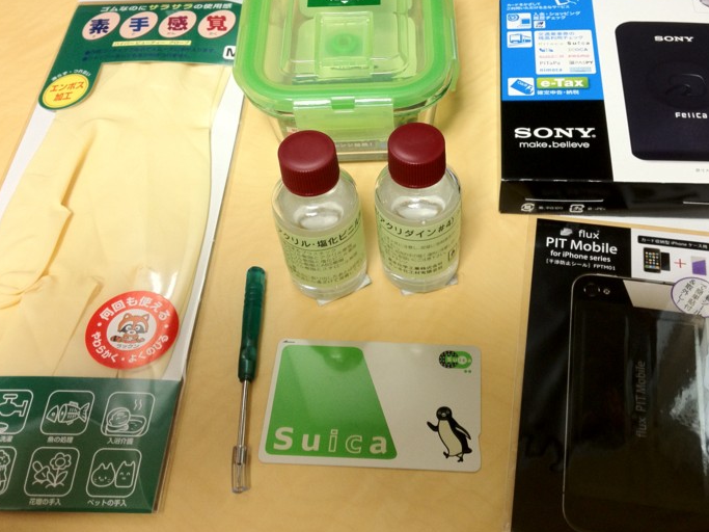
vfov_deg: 35.1
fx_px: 840
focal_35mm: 41
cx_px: 408
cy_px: 247
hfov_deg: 45.6
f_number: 2.4
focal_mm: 4.28
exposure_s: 1/20
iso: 125
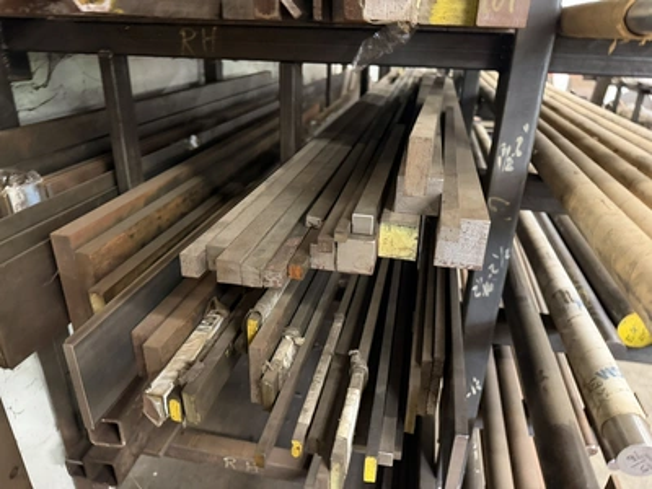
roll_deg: -2.8
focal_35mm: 24
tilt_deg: -26.9
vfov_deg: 56.8
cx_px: 326
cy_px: 244
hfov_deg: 71.6
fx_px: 452
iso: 800
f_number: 1.78
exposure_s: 1/30
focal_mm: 6.76
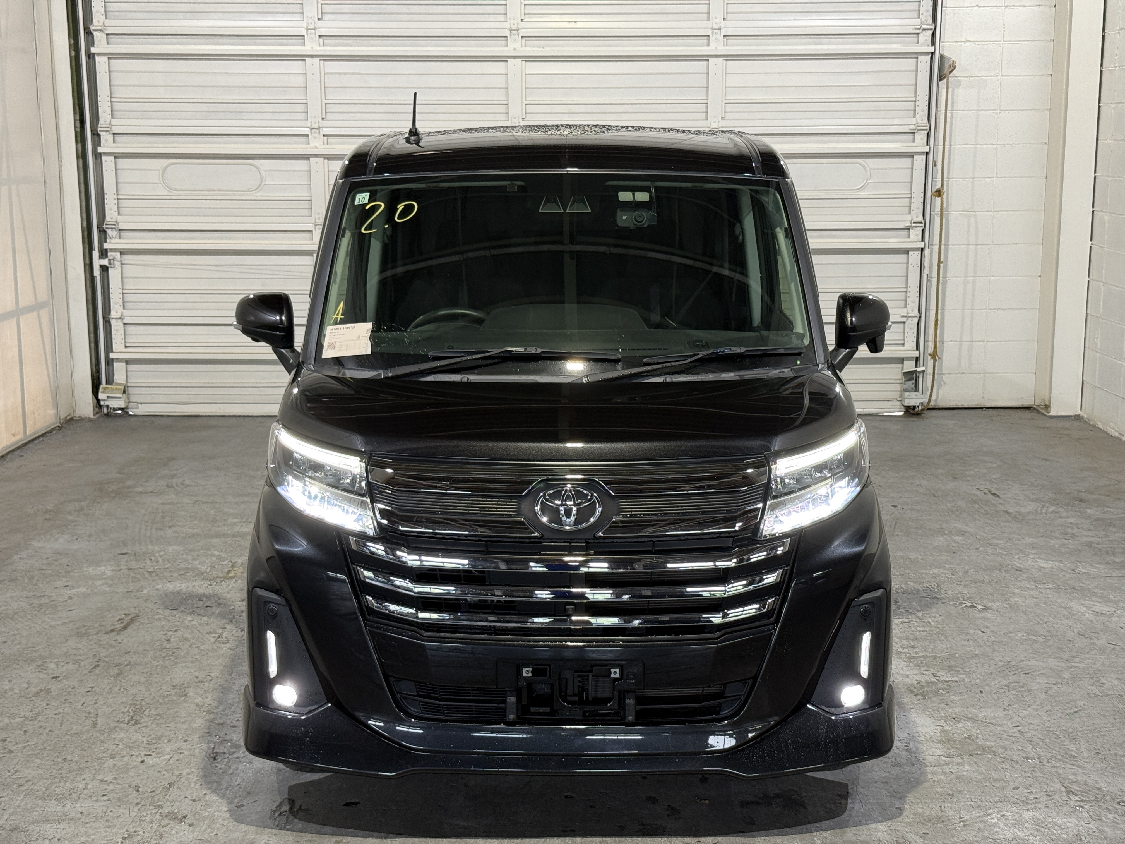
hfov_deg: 39.7
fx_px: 1560
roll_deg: -0.3
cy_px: 422
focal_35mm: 48
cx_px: 562
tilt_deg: -9.9
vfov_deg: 30.3
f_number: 1.78
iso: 125
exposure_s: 1/60
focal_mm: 6.76
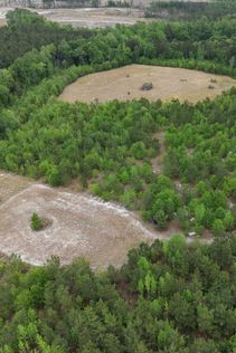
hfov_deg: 38.2
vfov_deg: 55.8
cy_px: 177
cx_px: 169
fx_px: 334
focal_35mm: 34
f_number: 1.8
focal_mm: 8.67
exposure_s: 1/725
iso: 100
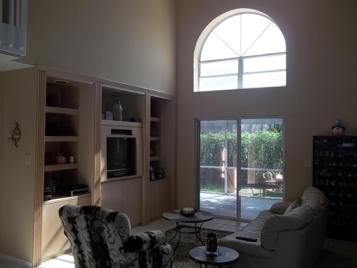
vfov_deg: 44.2
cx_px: 178
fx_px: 330
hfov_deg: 56.8
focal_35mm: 32
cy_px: 134
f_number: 2.9
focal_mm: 5.7
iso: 64
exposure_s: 1/50
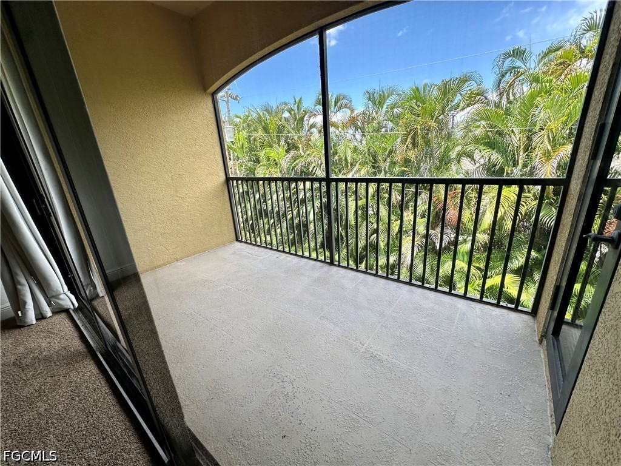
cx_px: 310
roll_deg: +3.5
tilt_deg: -17.1
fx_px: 251
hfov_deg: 102.1
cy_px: 233
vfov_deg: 85.7
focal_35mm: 14
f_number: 2.2
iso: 40
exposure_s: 1/134
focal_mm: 2.22
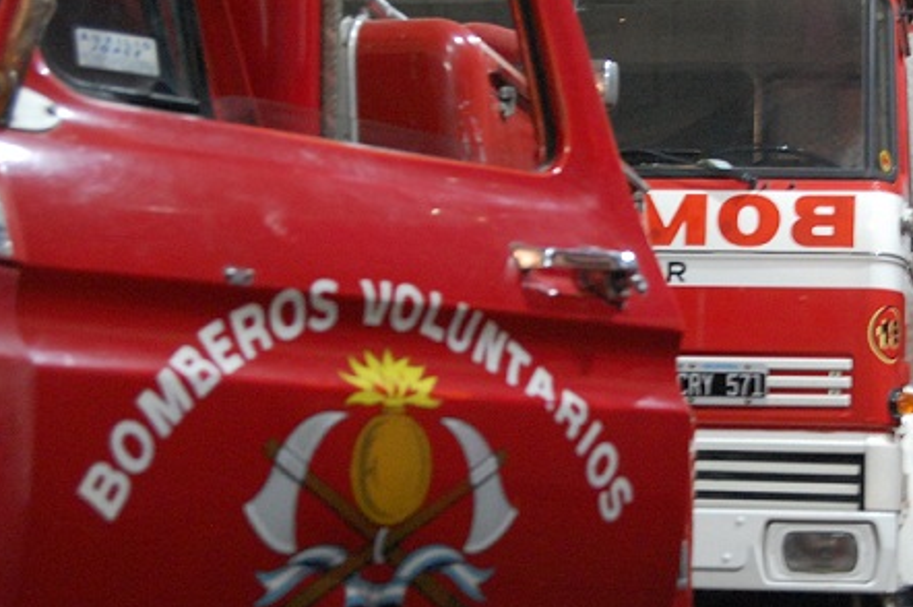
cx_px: 604
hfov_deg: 19.8
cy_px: 425
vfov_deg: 13.2
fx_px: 2610
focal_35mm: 103
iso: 1600
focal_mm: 42
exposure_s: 1/5
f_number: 5.3
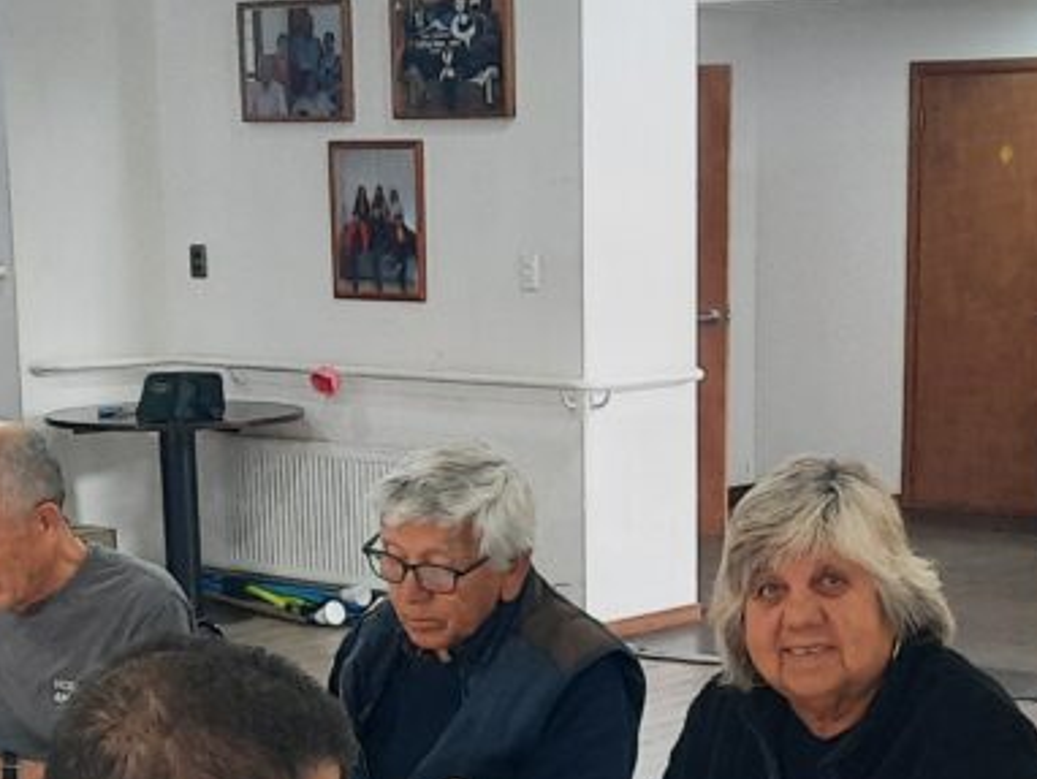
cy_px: 710
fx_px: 2548
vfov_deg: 17.1
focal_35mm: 85
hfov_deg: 23.0
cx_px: 605
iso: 200
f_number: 2
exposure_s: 1/50
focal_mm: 4.6
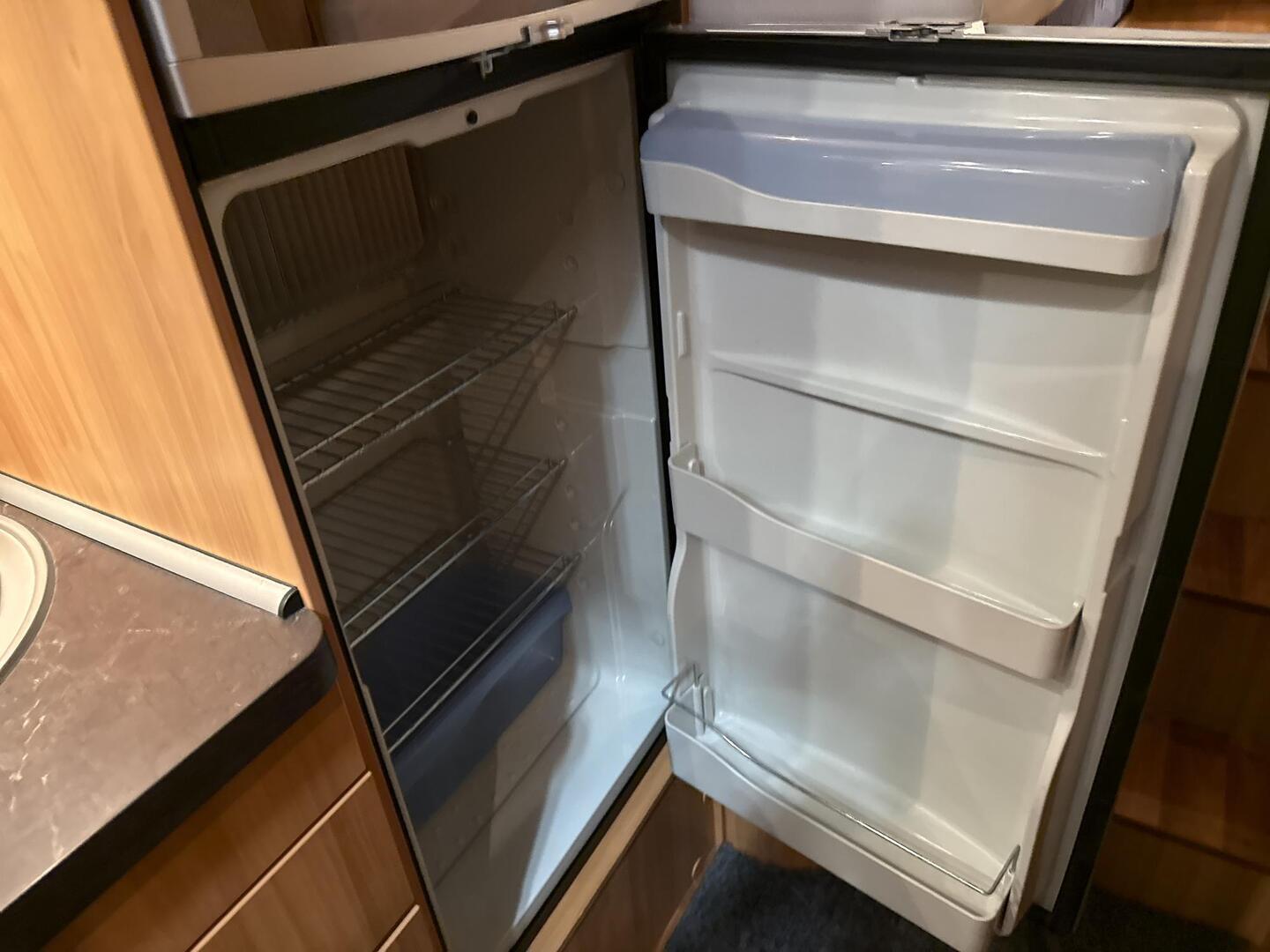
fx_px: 881
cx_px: 635
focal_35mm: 24
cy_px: 476
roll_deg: +8.2
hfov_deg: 71.6
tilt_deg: -29.5
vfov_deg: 56.8
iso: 640
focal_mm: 6.76
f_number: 1.78
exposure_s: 1/33
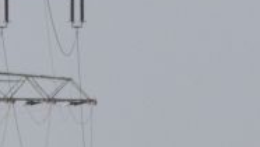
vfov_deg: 0.9
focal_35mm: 1419
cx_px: 210
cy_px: 274
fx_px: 9791
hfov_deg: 1.5
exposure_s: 1/3000
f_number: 6
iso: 500
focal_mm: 140
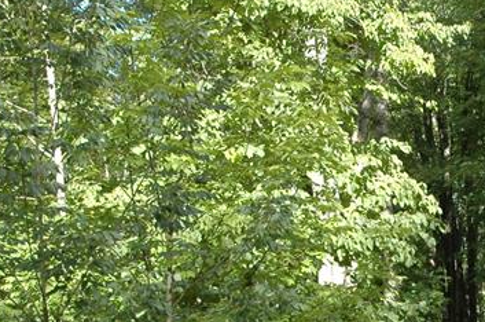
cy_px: 332
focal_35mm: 87
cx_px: 489
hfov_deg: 22.5
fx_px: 1170
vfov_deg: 15.3
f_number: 6.3
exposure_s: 1/160
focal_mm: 20
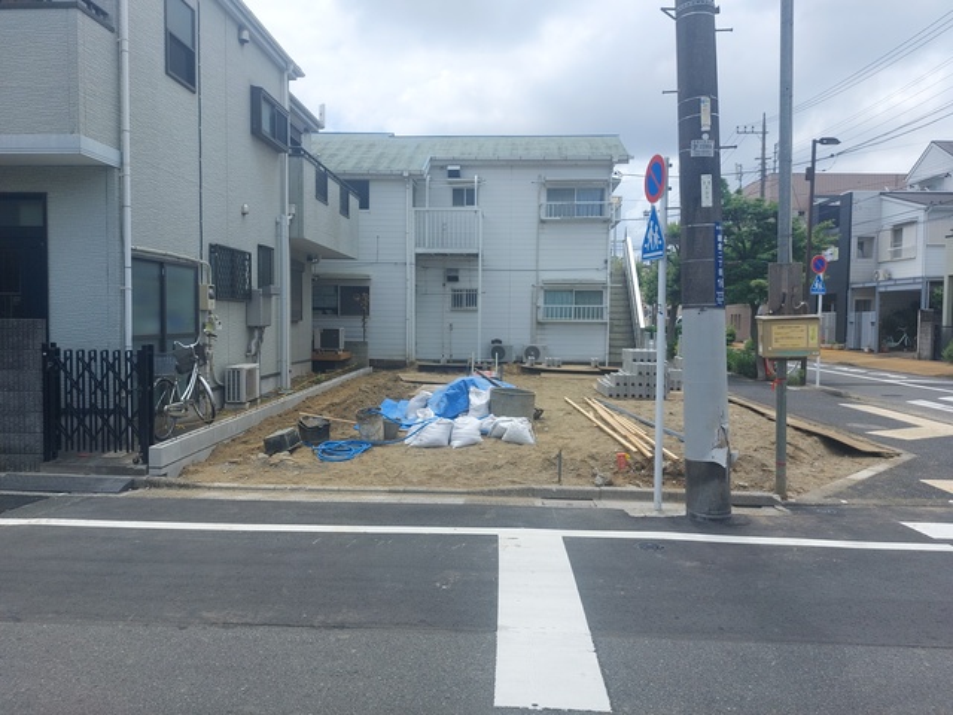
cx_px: 476
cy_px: 358
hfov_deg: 71.6
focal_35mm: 24
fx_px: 661
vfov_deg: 56.8
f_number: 1.8
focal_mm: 5.23
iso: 25
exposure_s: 1/1220
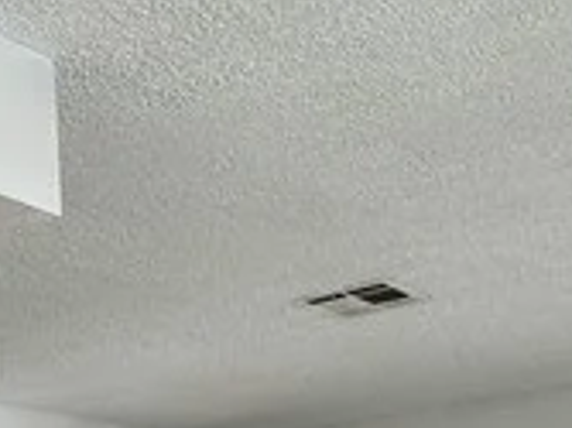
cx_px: 21
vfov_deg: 15.6
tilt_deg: +0.7
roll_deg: +1.7
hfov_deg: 22.1
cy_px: 668
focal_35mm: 86
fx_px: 1420
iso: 50
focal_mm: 2.22
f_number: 2.2
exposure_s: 1/120
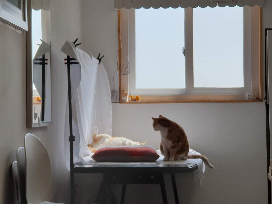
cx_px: 136
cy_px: 102
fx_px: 409
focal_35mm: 52
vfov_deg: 28.0
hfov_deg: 36.8
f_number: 2.4
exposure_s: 1/309
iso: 25
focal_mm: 6
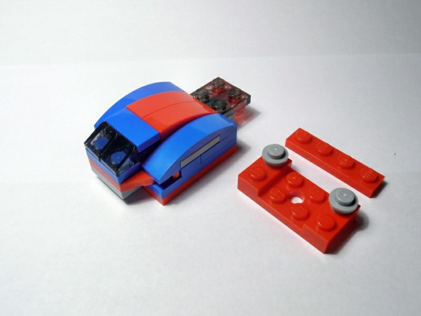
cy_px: 158
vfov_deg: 38.7
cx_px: 210
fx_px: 450
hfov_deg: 50.1
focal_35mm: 37
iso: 80
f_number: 3.9
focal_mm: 6.61
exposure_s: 1/60
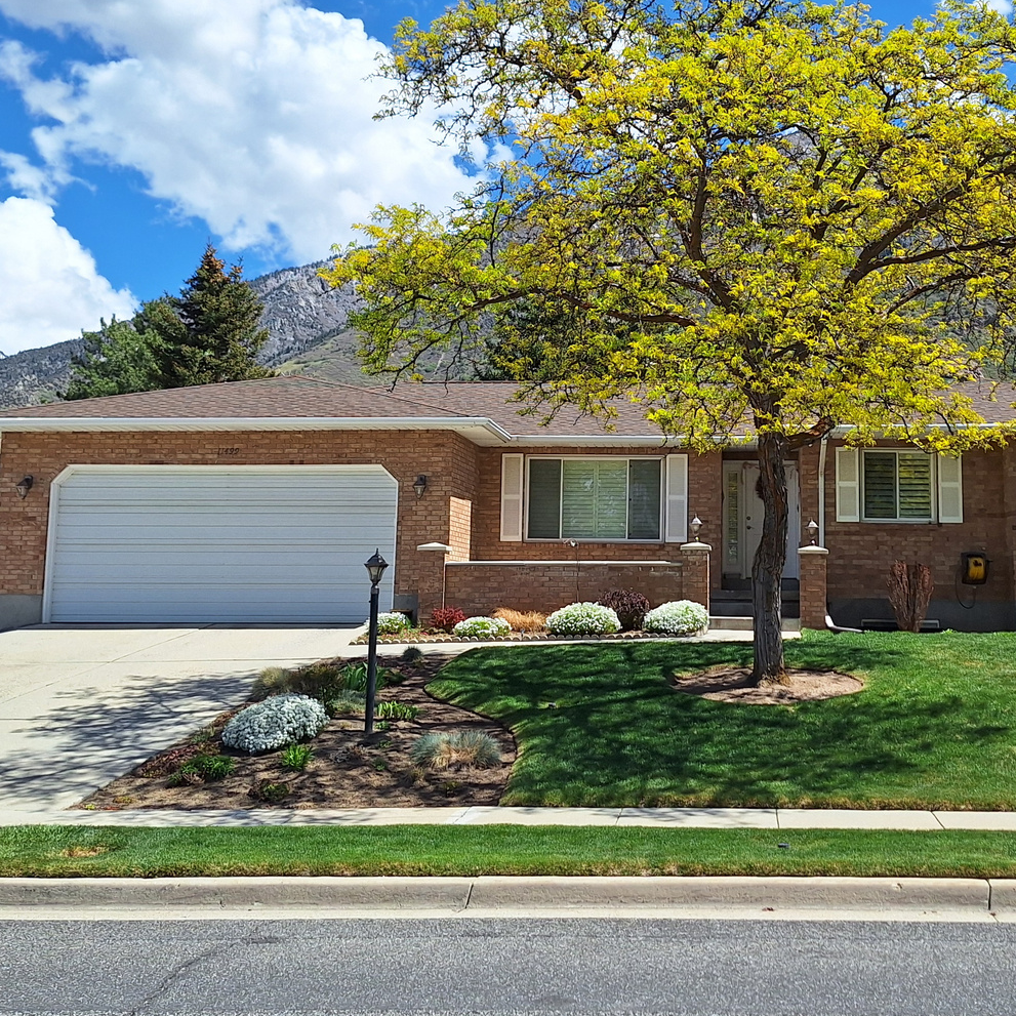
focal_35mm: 42
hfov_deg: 39.7
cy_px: 413
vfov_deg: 39.9
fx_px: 1395
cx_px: 656
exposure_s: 1/4098
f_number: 1.8
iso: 40
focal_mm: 5.54
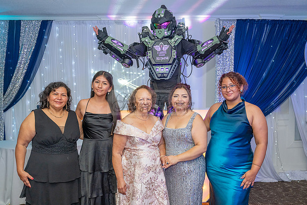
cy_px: 102
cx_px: 154
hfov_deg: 58.0
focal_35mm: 32
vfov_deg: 40.6
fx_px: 277
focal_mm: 32.5
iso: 1250
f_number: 4.5
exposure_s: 1/200
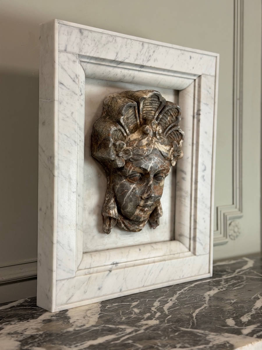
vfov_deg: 39.7
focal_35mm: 48
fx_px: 484
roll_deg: +0.9
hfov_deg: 30.3
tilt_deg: -2.0
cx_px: 131
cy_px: 175
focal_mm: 6.76
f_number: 1.78
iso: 160
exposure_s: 1/50
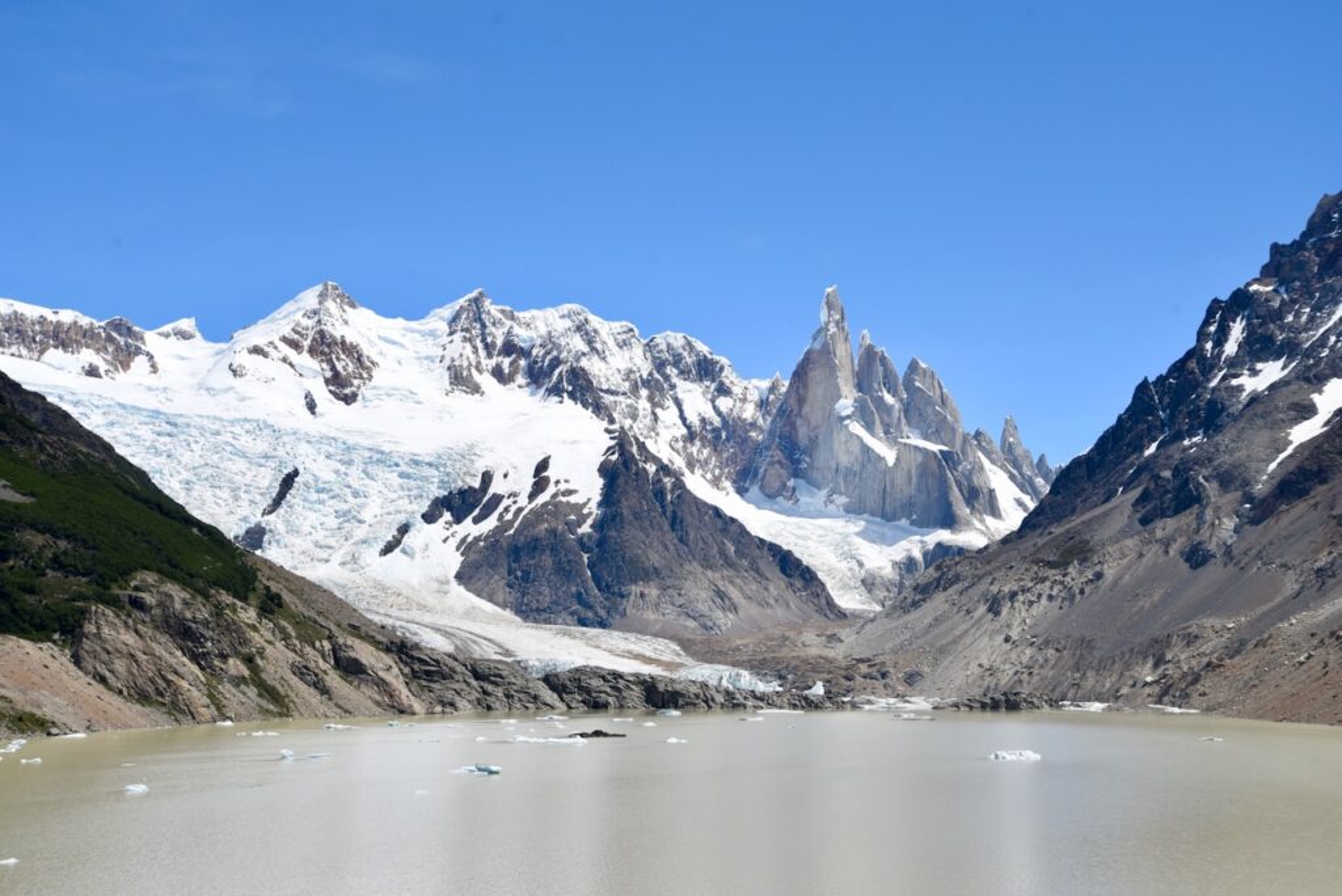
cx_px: 671
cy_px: 448
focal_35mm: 40
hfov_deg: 48.4
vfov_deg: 33.4
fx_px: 1492
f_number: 8
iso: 200
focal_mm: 40
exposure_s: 1/800
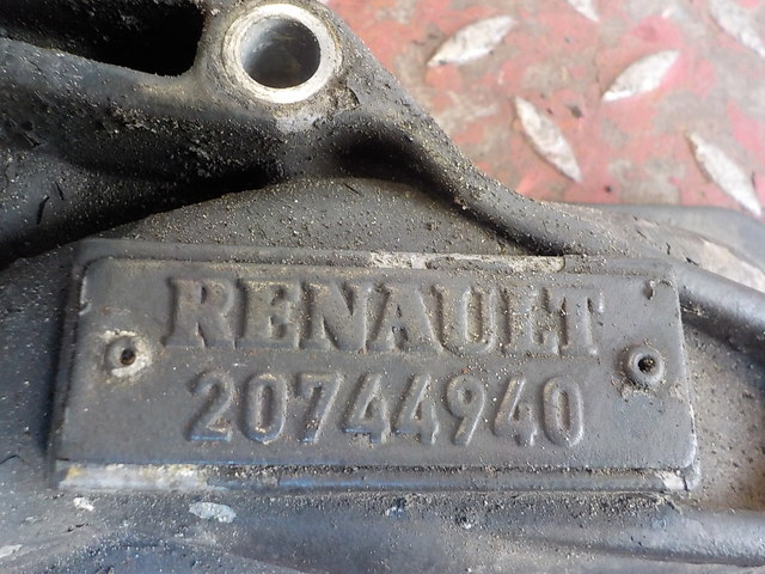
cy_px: 287
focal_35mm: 30
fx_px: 663
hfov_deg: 60.0
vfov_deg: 46.8
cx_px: 382
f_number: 3.3
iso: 400
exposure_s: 1/25
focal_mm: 4.1
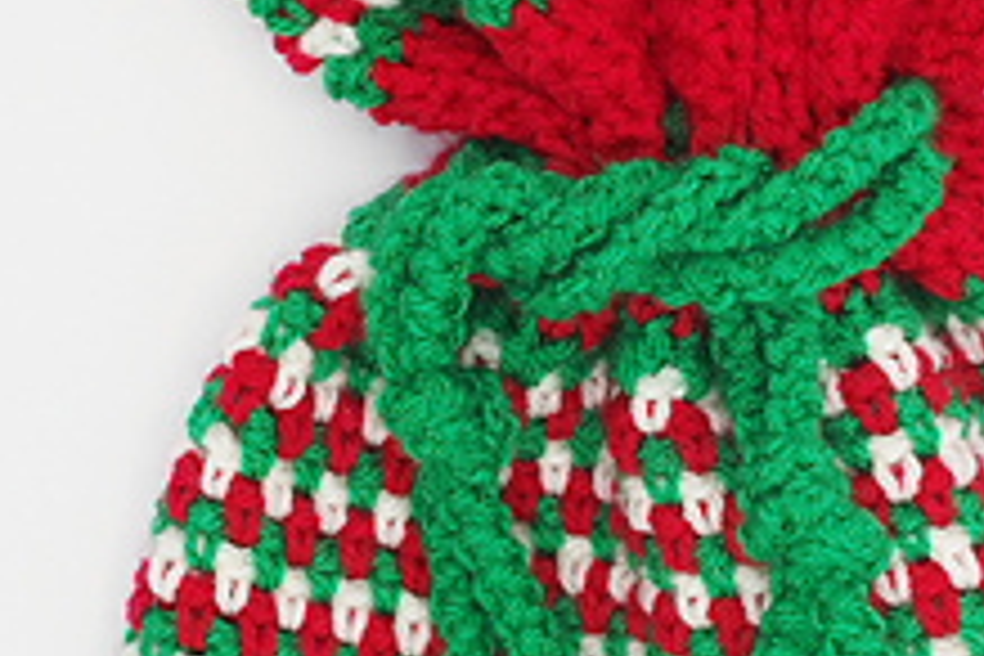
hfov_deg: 14.0
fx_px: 3990
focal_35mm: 146
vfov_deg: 9.4
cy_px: 335
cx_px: 665
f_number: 5.6
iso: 125
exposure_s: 1/250
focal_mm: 18.45
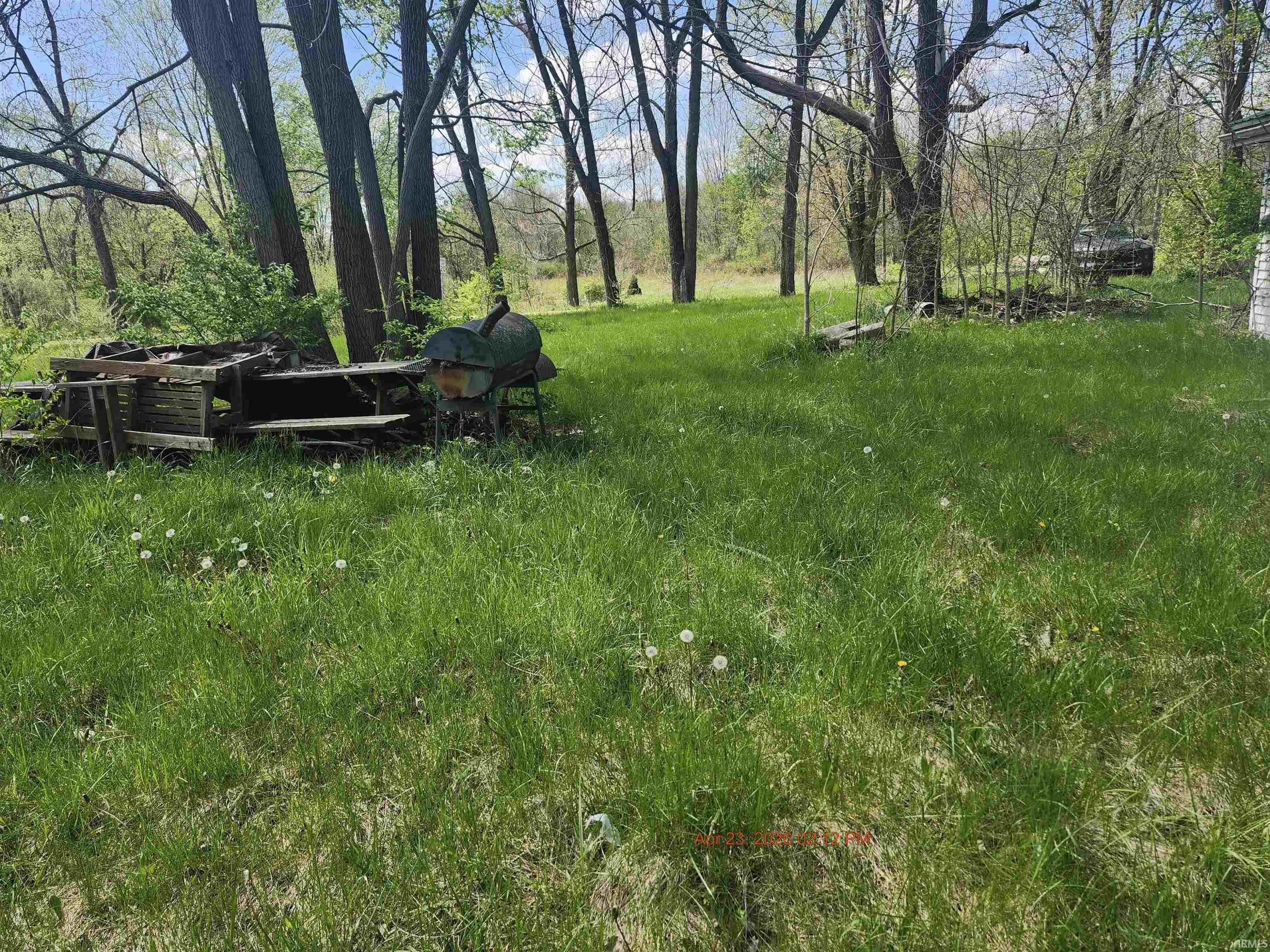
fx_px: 844
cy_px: 476
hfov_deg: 73.9
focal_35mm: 23
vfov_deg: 58.9
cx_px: 635
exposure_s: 1/790
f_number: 1.8
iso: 25
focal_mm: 5.54
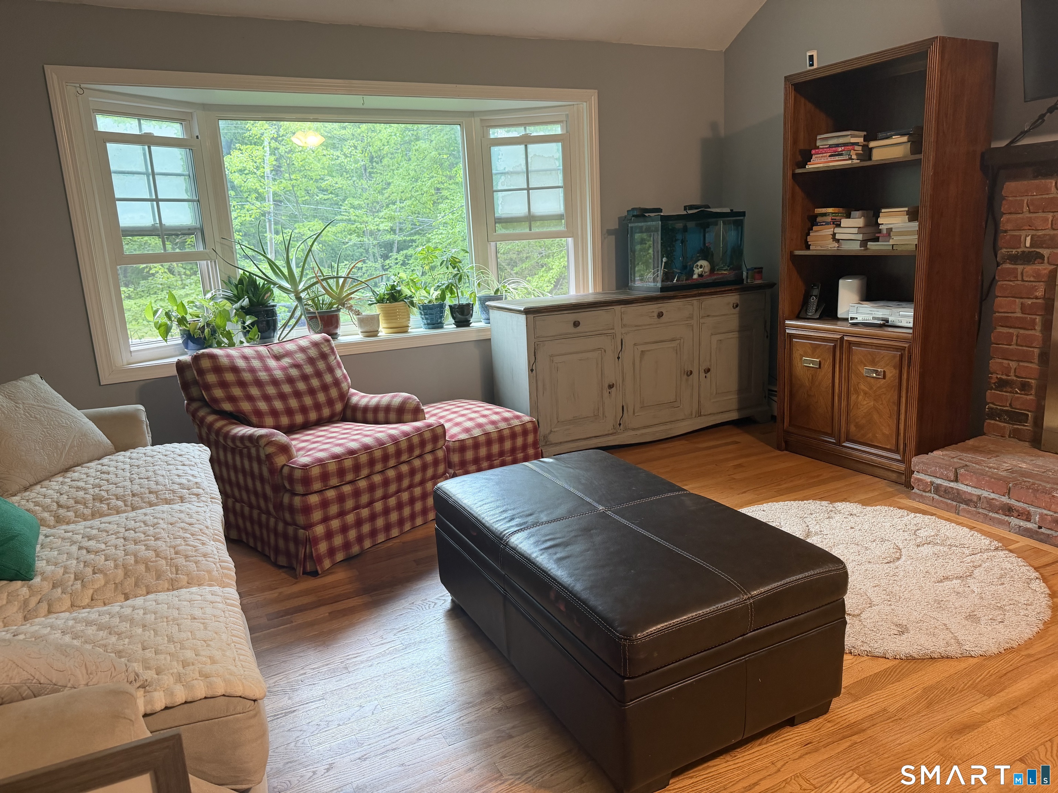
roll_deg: +3.4
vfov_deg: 56.8
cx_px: 529
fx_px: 734
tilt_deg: -12.2
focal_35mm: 24
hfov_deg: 71.6
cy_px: 396
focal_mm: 6.76
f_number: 1.78
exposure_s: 1/60
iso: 200
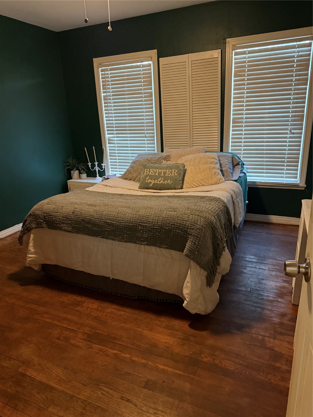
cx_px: 156
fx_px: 289
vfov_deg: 71.6
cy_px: 208
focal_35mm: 24
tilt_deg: -17.9
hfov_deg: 56.8
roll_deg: +2.2
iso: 800
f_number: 1.78
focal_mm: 6.76
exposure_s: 1/40
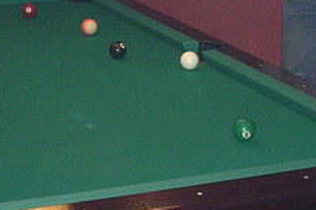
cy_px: -29
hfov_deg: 17.6
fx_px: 1017
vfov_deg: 11.6
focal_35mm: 116
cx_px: 125
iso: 400
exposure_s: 1/60.1
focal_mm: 5.8
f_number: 2.8
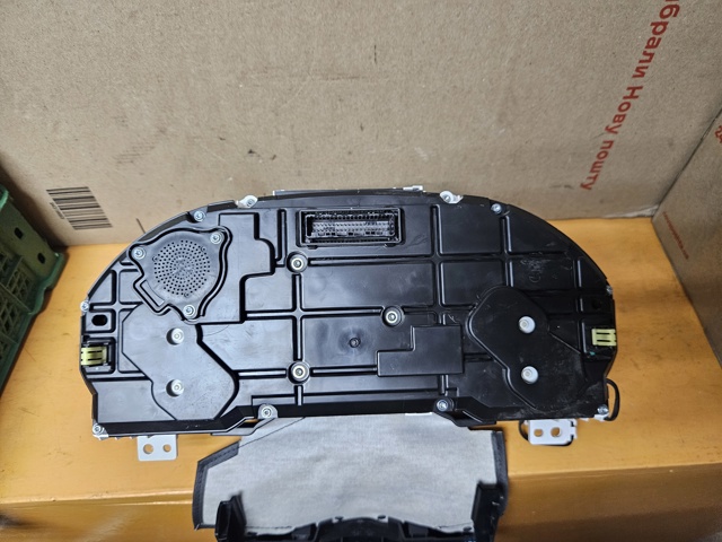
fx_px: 480
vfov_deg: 58.9
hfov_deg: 73.9
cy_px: 271
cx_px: 361
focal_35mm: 23
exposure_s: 1/142
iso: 500
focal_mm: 5.4
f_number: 1.8
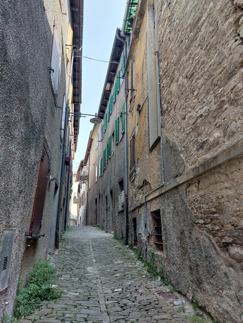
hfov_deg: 54.9
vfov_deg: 69.4
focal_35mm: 25
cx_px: 122
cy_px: 162
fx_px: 234
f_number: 1.8
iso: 25
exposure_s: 1/171
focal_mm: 5.23
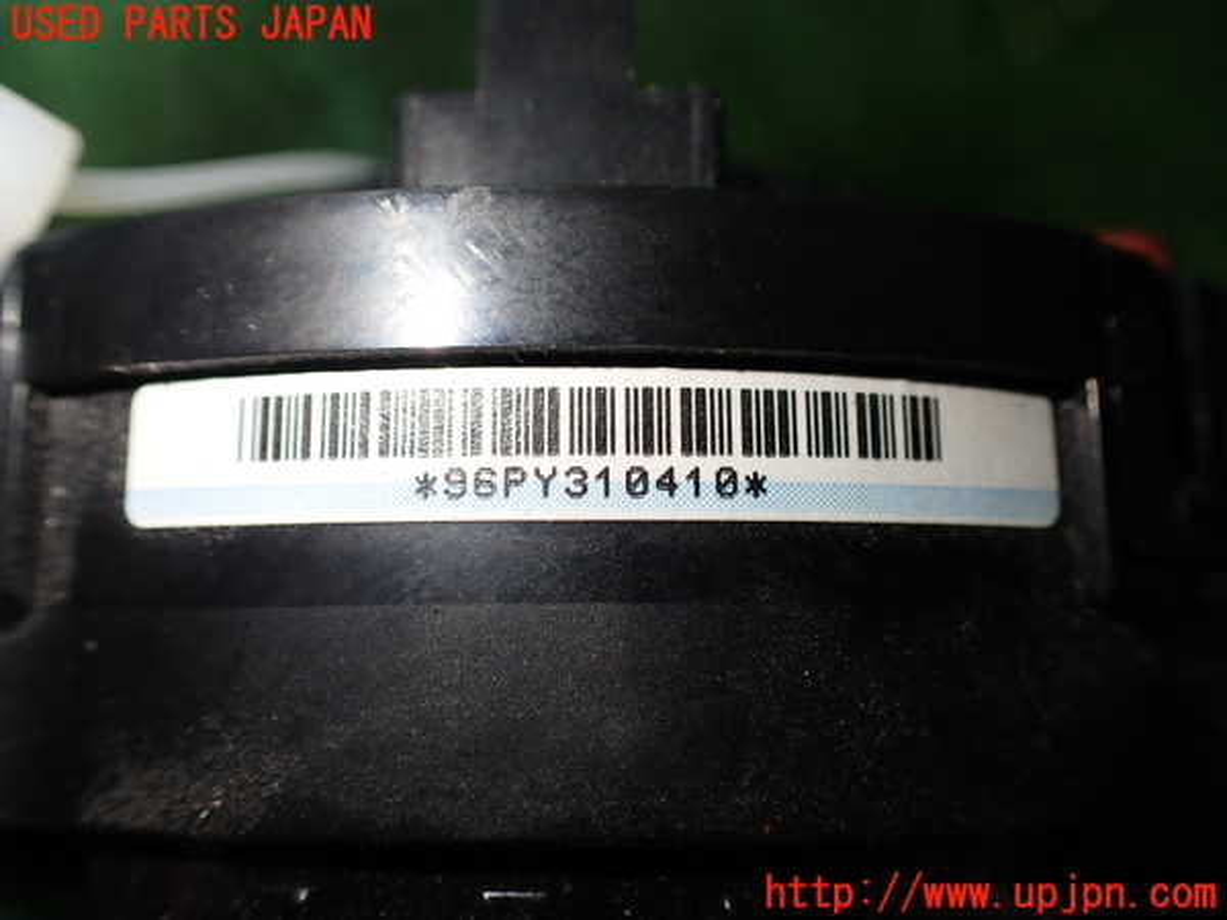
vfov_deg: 46.8
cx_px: 614
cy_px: 460
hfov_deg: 60.0
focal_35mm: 30
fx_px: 1063
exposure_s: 1/125
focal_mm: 5.4
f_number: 2.3
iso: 160
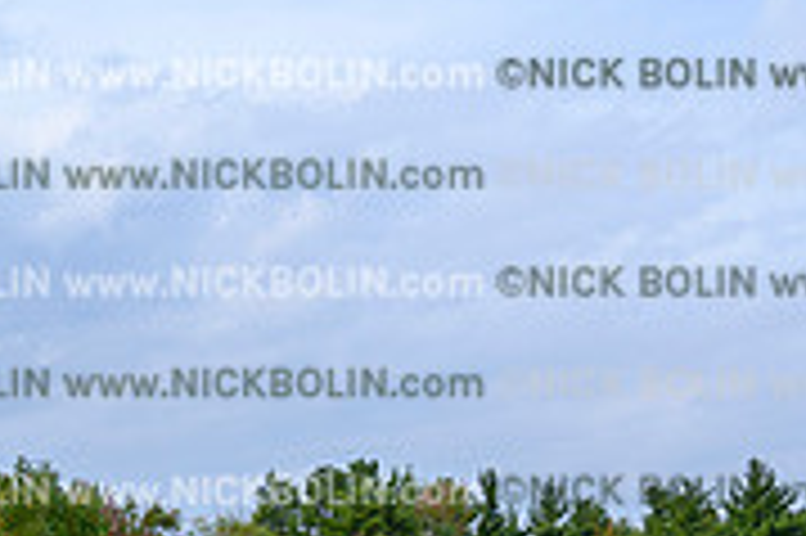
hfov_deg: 24.6
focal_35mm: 81
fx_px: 1812
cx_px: 135
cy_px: 802
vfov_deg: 15.5
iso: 200
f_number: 4.5
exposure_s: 1/800
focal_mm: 25
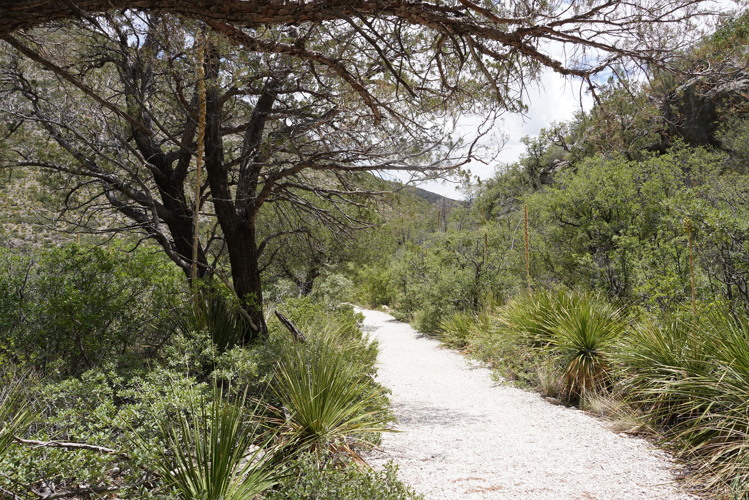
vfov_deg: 46.4
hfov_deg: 65.5
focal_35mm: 28
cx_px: 374
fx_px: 583
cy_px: 250
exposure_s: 1/100
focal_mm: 28
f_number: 13
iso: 100
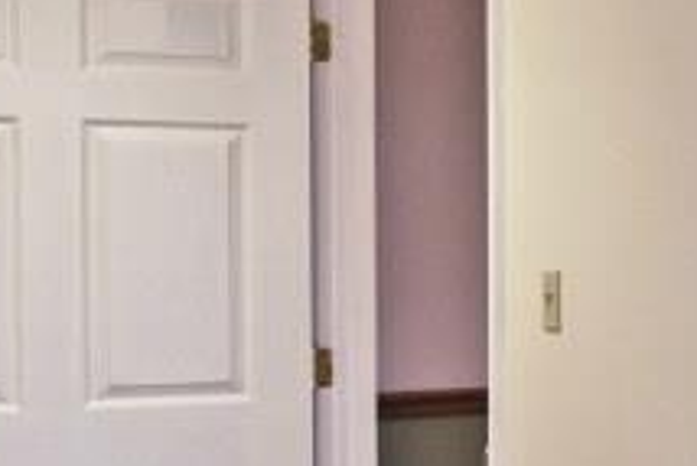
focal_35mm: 98
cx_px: 1563
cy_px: 257
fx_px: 1899
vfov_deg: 14.0
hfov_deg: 14.9
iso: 200
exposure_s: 1/125
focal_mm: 14
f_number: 5.6
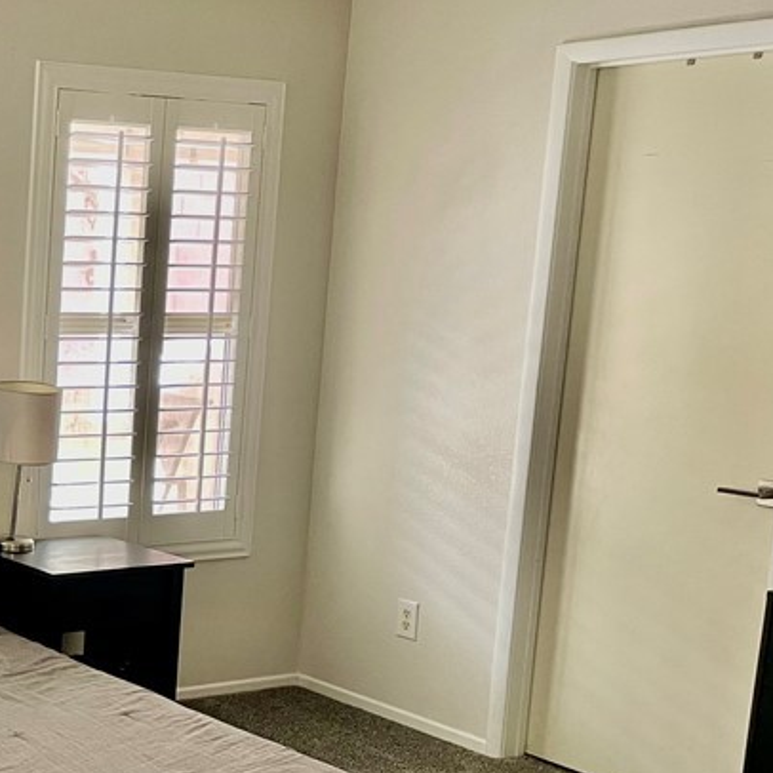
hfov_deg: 26.2
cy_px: 510
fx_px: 1465
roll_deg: -1.5
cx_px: -166
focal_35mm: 58
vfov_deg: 29.4
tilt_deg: -9.2
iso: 160
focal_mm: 4.2
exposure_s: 1/60
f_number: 1.6
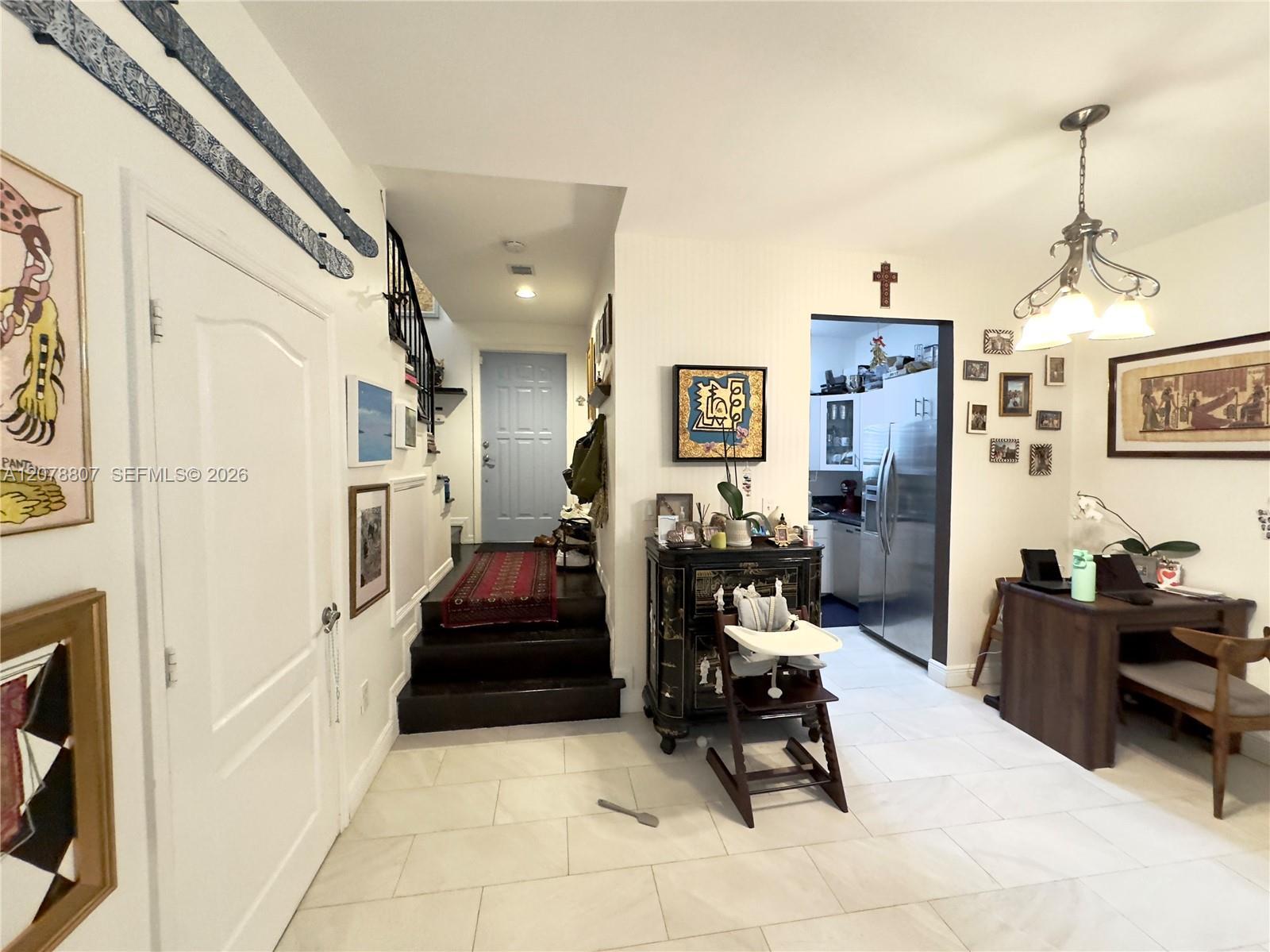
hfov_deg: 102.1
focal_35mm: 14
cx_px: 635
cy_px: 476
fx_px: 513
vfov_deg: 85.6
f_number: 2.2
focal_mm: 2.22
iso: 640
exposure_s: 1/60
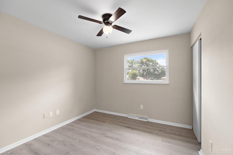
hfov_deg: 100.4
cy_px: 78
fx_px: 97
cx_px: 116
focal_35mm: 15
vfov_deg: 77.3
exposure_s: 1/8
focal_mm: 10
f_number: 5
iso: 400
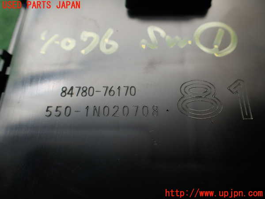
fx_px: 230
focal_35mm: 30
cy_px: 100
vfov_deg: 46.8
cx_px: 132
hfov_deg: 60.0
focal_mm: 5.4
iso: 100
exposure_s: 1/160
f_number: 2.3
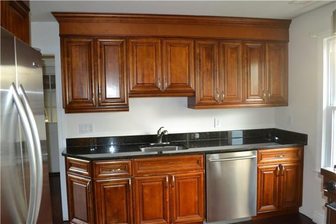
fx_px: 252
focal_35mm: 27
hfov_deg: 67.4
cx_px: 168
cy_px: 112
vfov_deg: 47.9
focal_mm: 18
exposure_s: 1/60
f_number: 3.5
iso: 3200
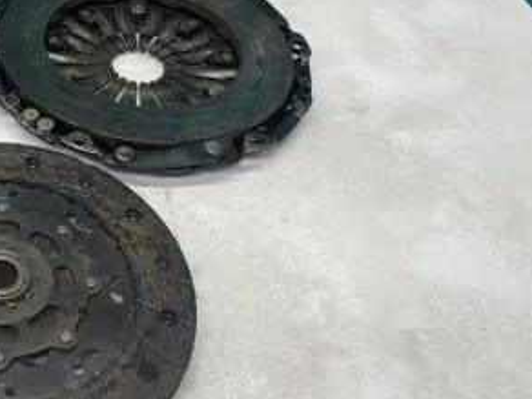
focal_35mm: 57
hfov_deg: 30.6
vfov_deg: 25.0
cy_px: 51
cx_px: -38
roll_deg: -0.6
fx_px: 876
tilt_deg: -38.4
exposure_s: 1/100
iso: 80
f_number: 1.6
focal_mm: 4.2
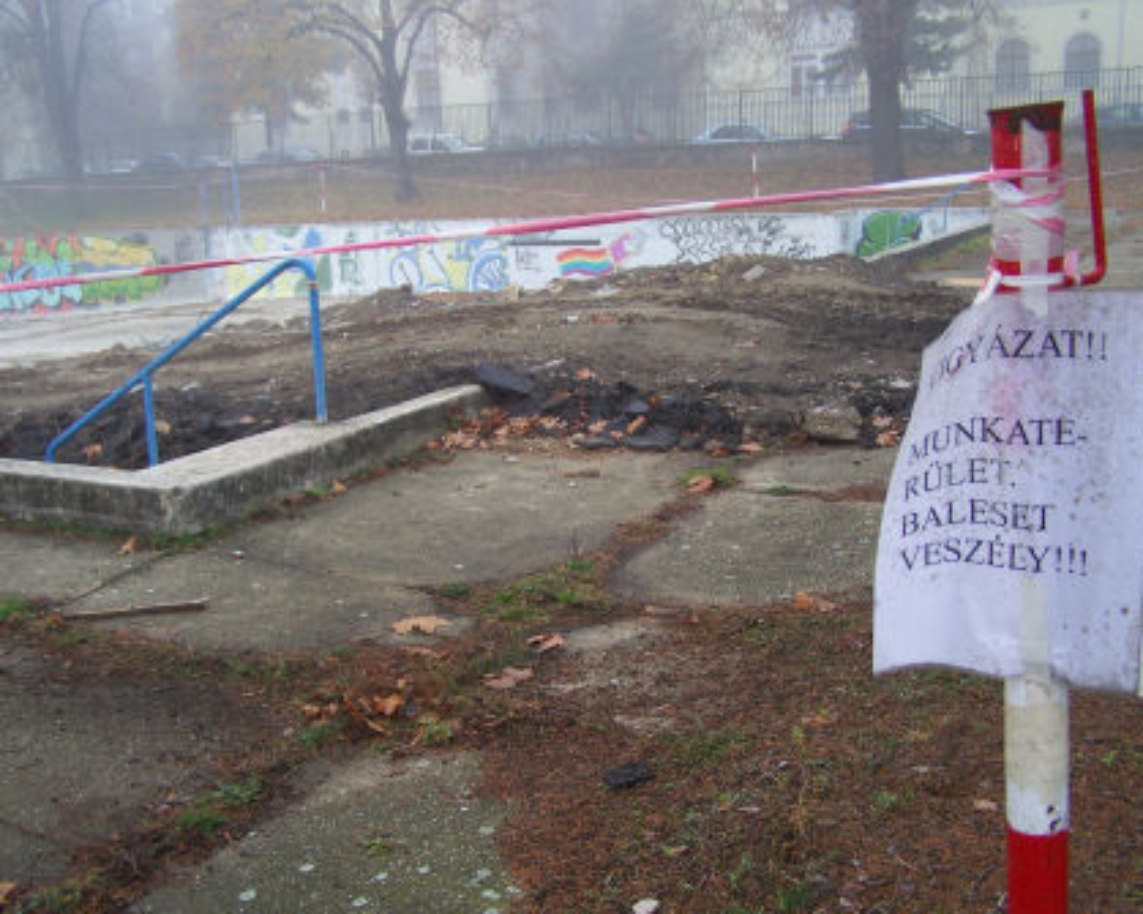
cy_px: 458
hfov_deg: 43.8
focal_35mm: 42
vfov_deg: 35.7
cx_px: 570
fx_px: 1420
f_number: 2.8
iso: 64
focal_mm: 6.7
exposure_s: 1/80
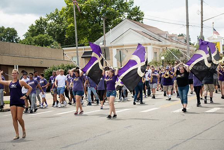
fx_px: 498
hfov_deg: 25.4
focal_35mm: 80
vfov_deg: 17.1
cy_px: 75
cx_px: 112
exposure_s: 1/800
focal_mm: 80
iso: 250
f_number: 6.3
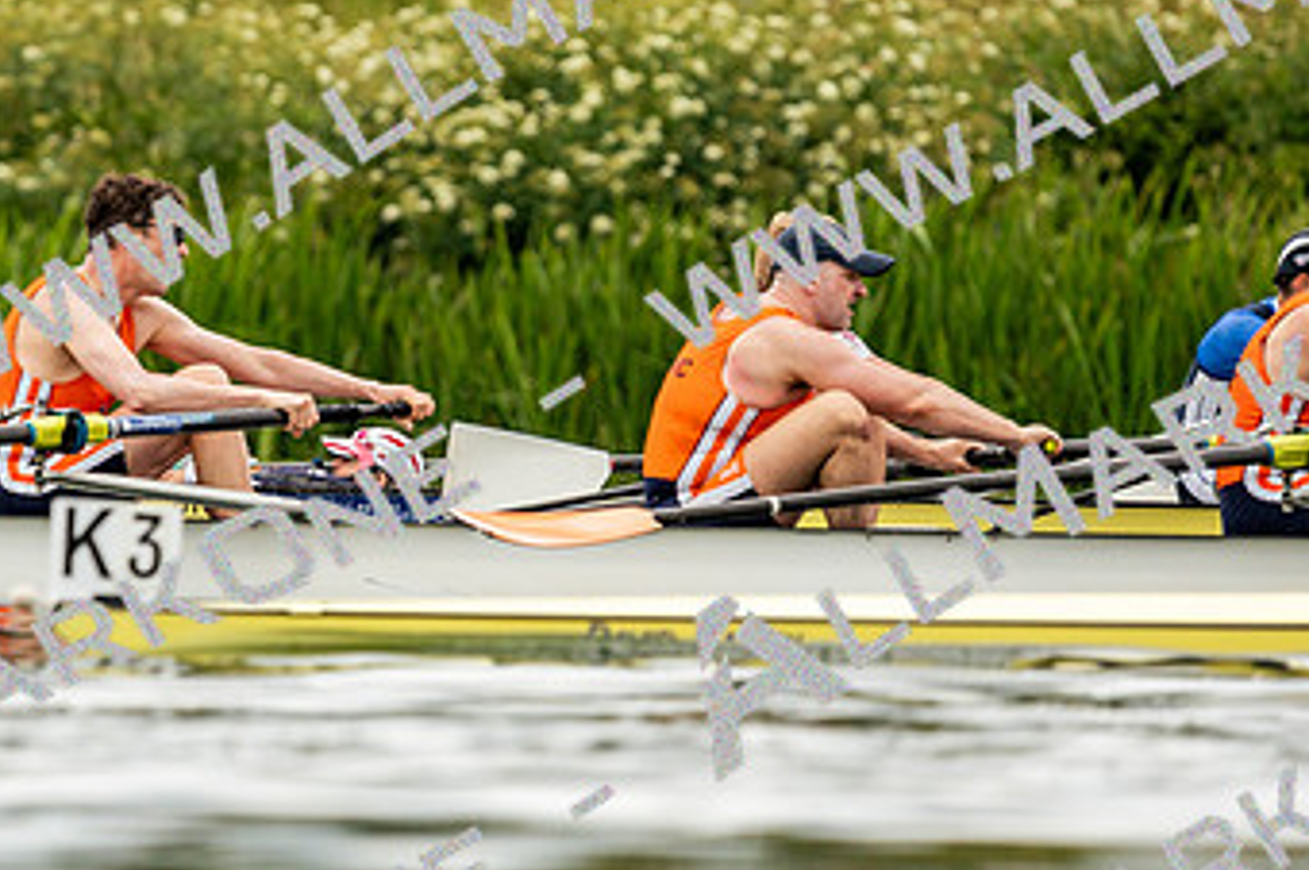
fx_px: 32511
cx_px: 366
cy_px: 414
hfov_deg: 2.3
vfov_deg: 1.5
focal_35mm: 895
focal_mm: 524
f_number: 6.3
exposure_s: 1/2000
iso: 500
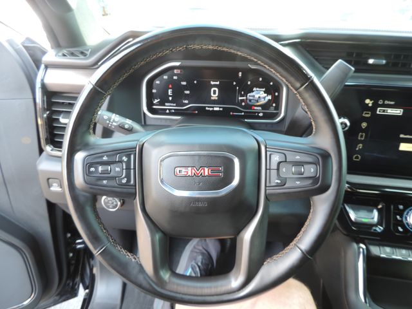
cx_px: 206
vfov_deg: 56.8
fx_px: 286
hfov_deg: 71.6
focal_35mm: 24
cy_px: 154
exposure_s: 1/30
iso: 160
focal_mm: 4.3
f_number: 3
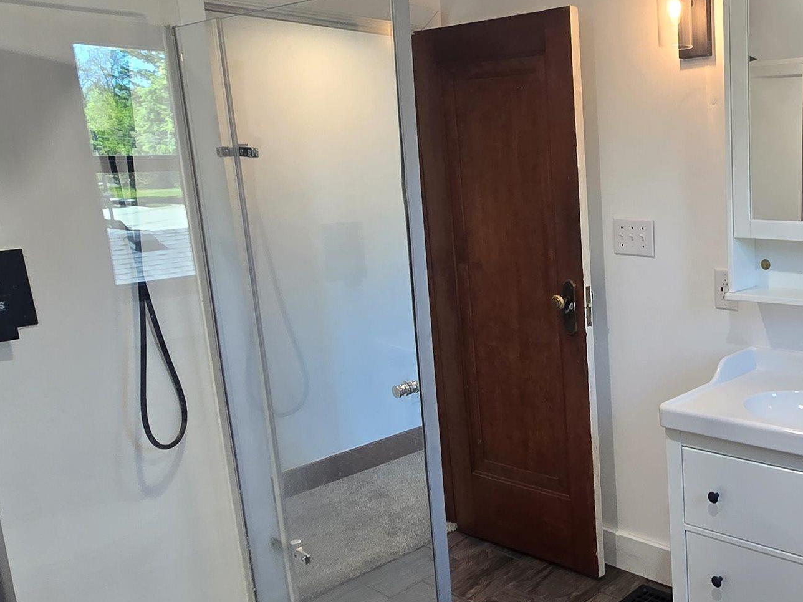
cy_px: 335
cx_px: 697
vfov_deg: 45.4
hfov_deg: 52.5
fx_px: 719
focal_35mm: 31
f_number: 2.2
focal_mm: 2.2
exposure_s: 1/60
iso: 125
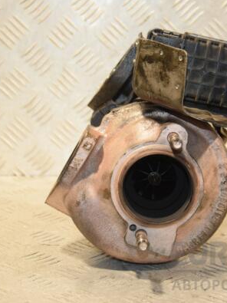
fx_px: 805
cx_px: 157
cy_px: 151
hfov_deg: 16.0
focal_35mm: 92
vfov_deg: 21.3
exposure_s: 1/200
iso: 800
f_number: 5
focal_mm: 42
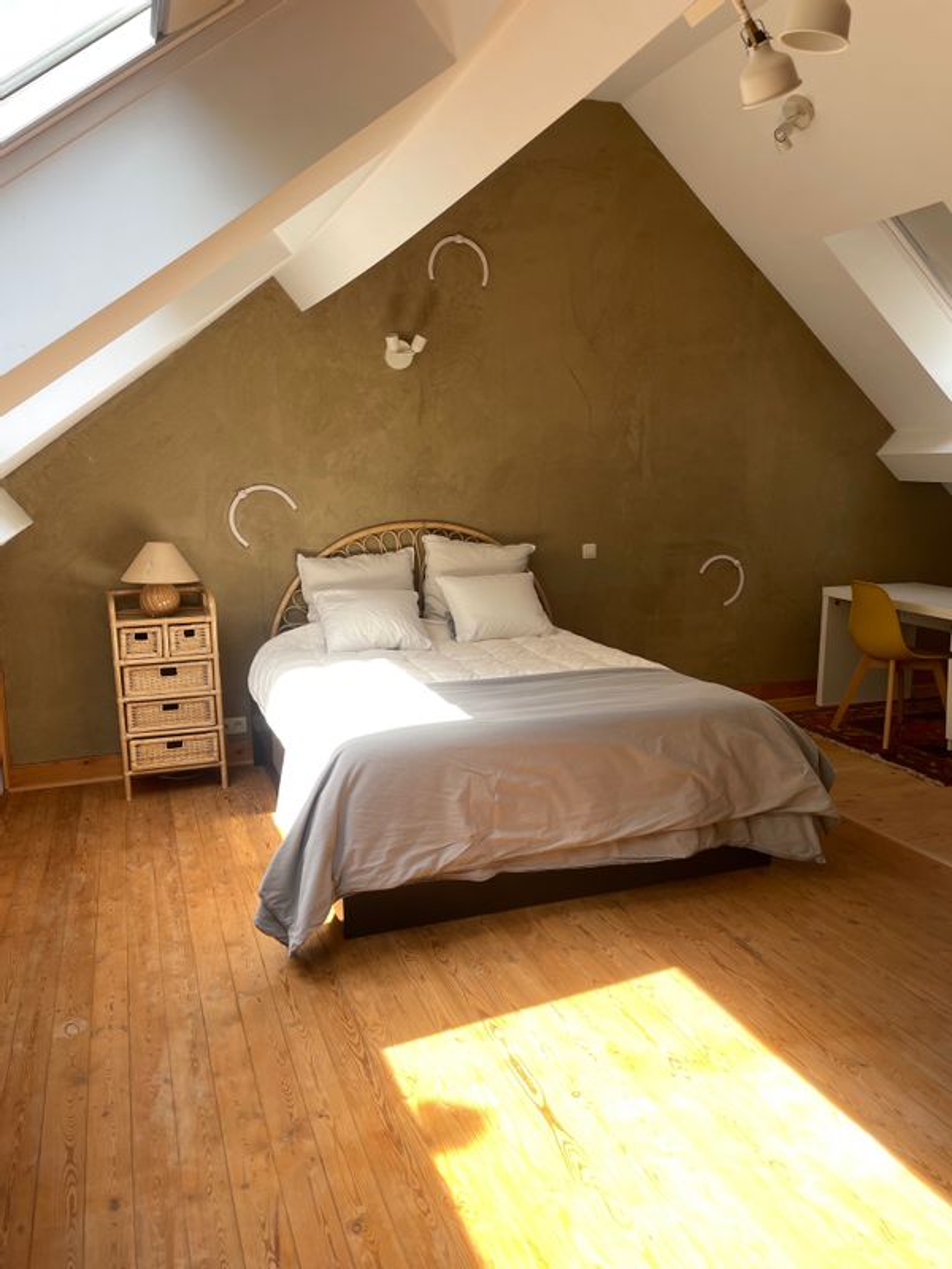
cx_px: 476
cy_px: 634
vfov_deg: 67.3
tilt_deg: -7.6
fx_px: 953
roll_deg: +0.4
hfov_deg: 53.1
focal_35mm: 26
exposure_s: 1/389
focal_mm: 4.2
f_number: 1.6
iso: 32
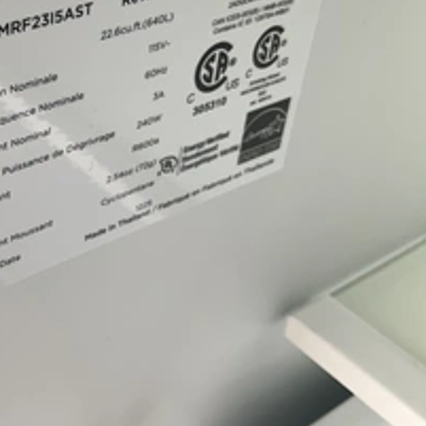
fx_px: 710
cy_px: 172
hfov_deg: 31.7
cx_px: 38
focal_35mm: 51
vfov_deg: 33.3
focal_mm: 3
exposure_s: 1/78
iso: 64
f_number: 1.8
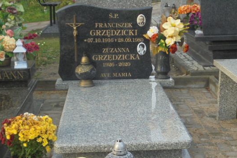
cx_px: 137
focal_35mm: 70
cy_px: 106
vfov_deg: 19.4
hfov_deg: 28.8
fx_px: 461
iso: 100
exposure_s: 1/60
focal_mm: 10.1
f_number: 5.2
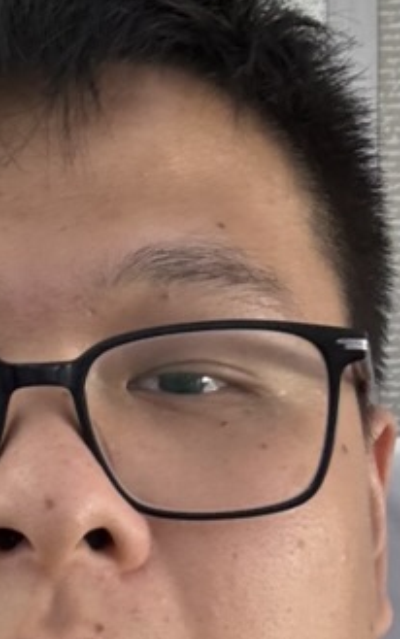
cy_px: 342
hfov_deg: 13.1
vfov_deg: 21.0
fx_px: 1725
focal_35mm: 99
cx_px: -2
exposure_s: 1/52
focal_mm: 2.69
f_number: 1.9
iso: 200
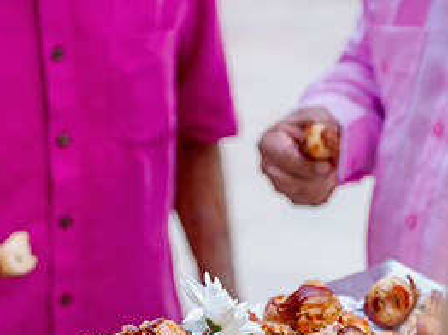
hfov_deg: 17.4
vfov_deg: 13.0
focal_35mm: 113
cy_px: 303
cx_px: 243
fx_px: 1461
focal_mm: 53
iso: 320
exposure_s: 1/320
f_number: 3.5
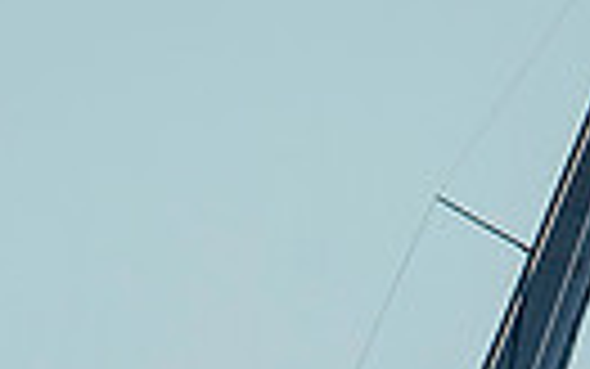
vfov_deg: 0.4
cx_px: 236
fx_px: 52313
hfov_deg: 0.6
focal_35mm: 3252
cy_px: 820
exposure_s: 1/2500
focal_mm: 600
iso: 400
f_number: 5
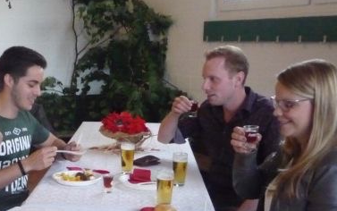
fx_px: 579
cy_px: 180
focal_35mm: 63
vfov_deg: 20.3
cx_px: 37
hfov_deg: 31.0
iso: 800
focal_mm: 4.7
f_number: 3.3
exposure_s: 1/60
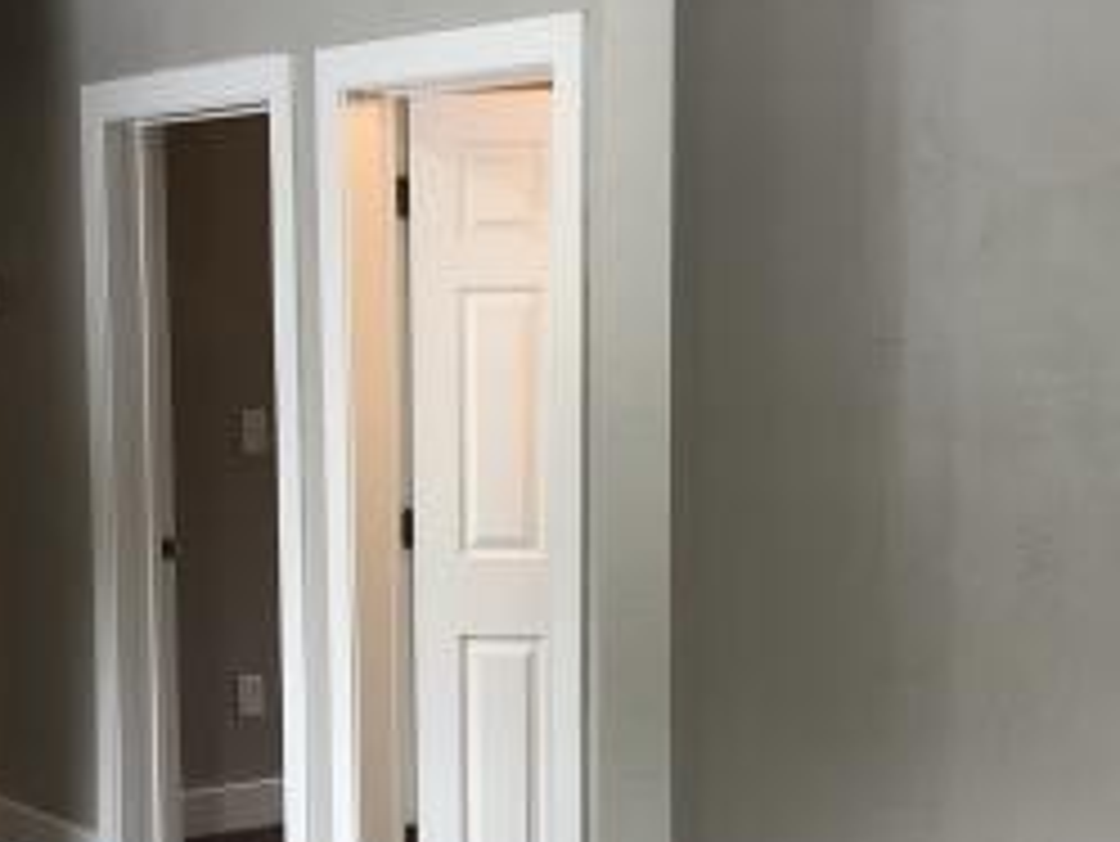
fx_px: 2331
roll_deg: +0.8
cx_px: 405
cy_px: 621
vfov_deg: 20.3
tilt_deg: -5.9
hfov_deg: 26.9
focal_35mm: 72
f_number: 1.8
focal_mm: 4
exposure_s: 1/30
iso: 32
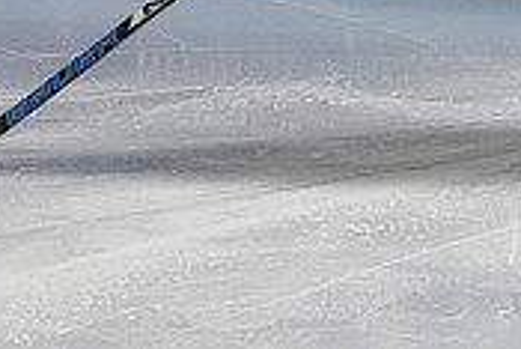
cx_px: 487
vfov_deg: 2.4
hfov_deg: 3.5
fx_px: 8415
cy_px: -239
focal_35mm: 581
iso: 2000
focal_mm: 110
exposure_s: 1/800
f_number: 4
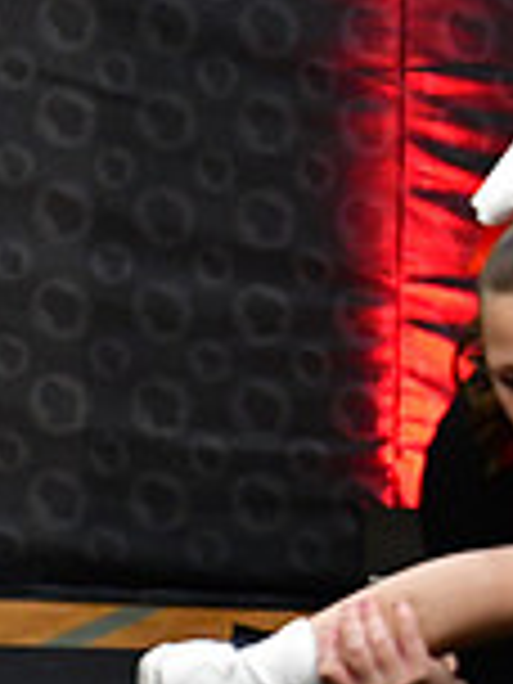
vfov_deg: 1.8
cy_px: 286
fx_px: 21795
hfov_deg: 1.3
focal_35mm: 1103
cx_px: 1256
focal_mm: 200
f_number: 3.5
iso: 5000
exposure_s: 1/500
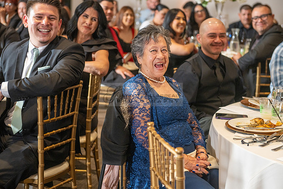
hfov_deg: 28.8
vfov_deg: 19.5
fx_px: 550
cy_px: 94
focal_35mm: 70
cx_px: 142
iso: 800
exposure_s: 1/160
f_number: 3.5
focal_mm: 70
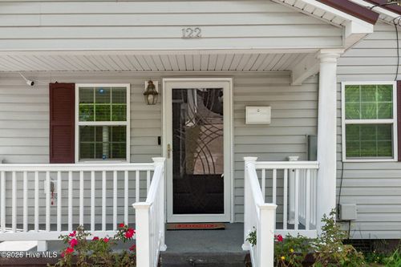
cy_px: 134
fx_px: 390
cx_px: 200
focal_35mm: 35
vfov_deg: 37.8
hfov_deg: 54.5
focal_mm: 35
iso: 400
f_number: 9
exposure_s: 1/320
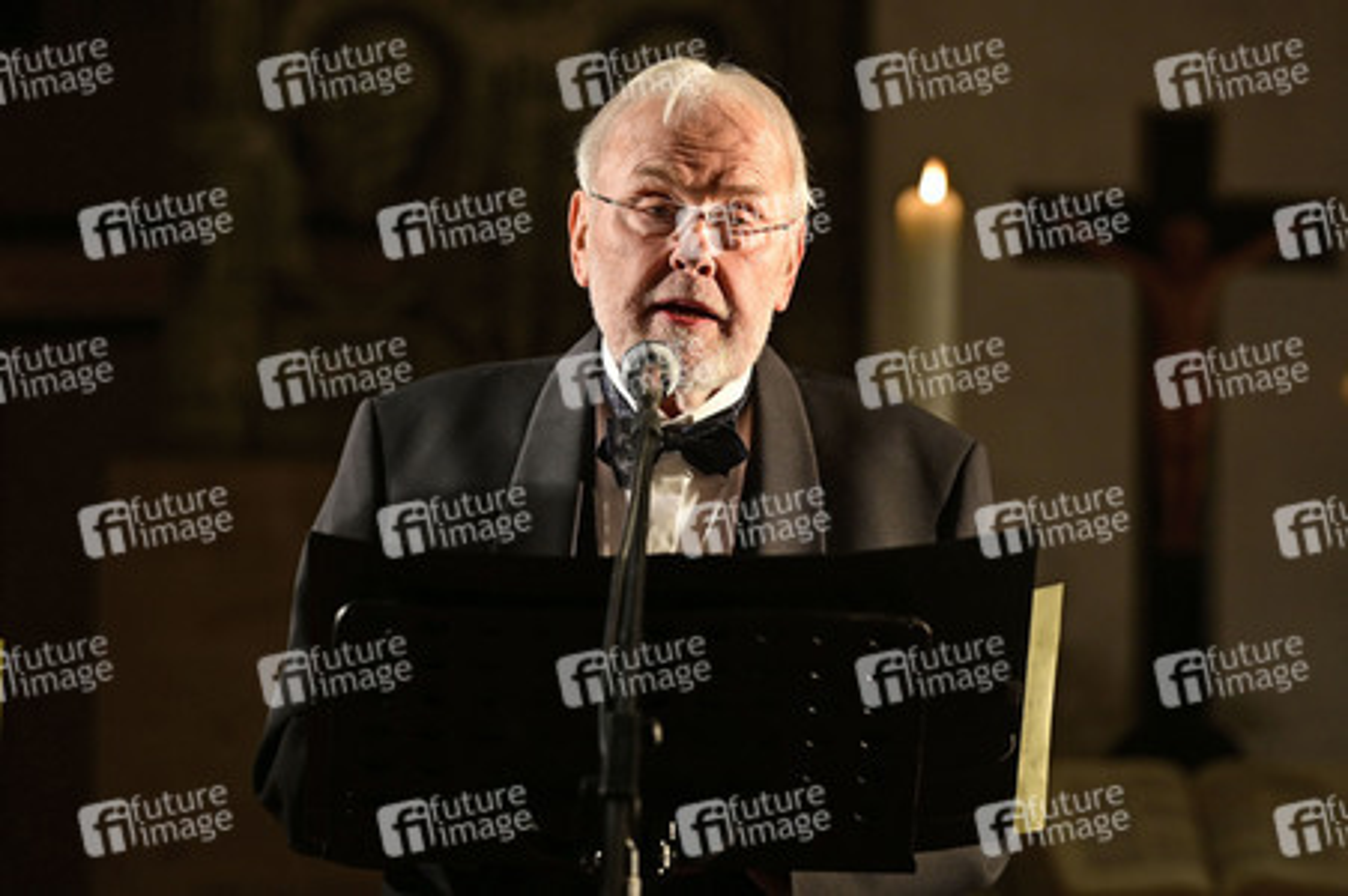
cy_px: 448
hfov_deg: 10.3
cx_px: 674
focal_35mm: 200
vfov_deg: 6.9
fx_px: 7483
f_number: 3.2
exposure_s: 1/160
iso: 1000
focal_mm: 200
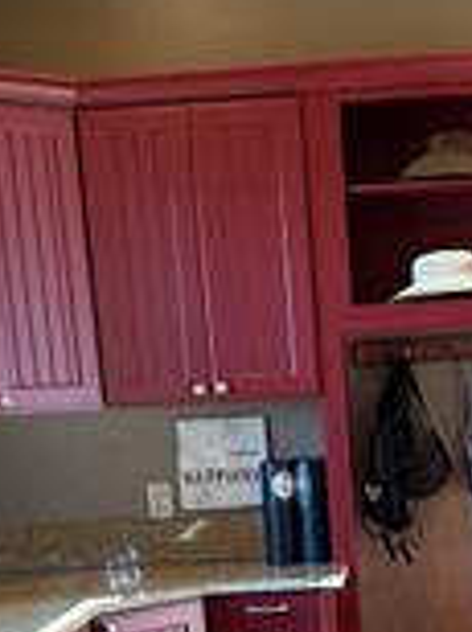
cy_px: 632
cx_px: 378
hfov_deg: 19.4
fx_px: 1367
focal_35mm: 75
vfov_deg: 24.8
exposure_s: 1/120
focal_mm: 6.76
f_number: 1.78
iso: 250
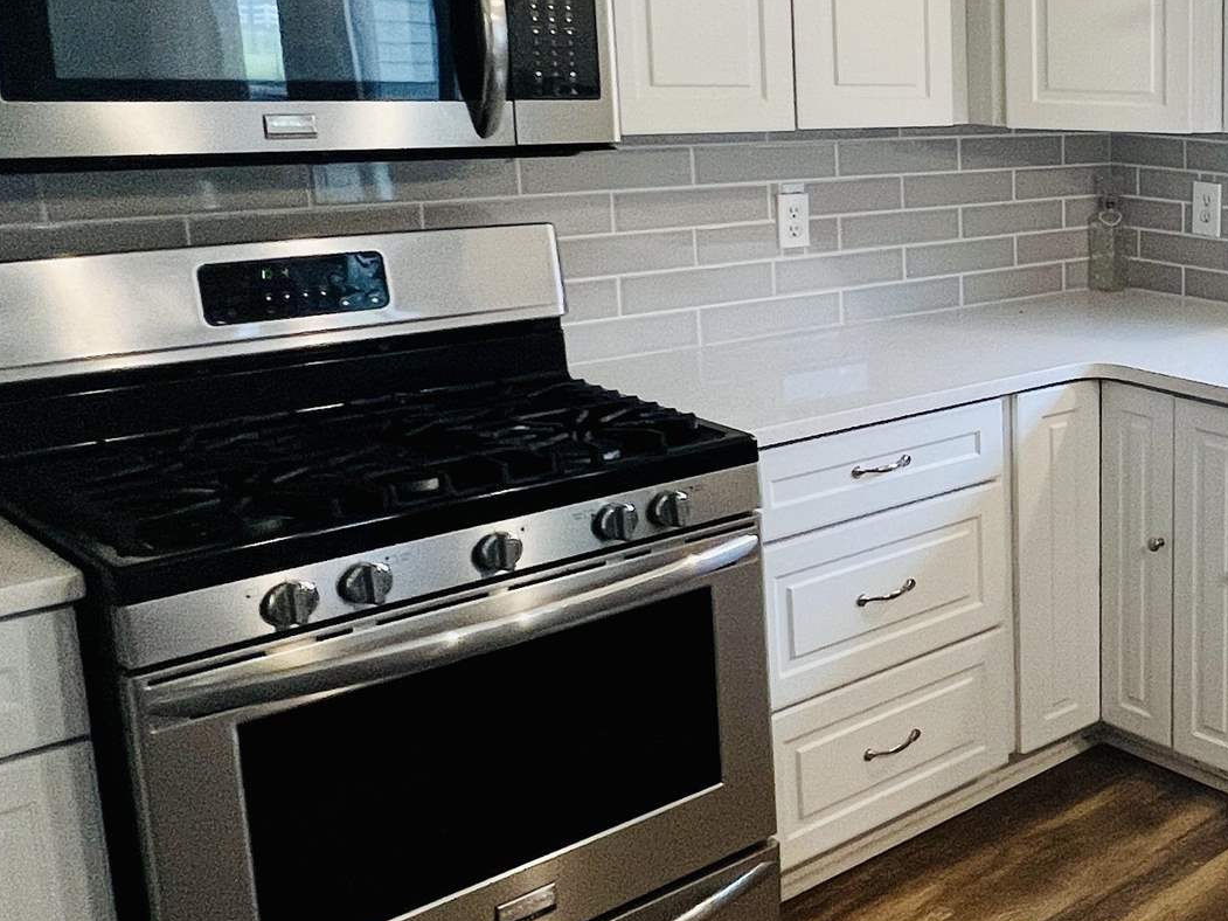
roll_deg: -2.0
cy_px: 314
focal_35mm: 38
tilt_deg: -10.5
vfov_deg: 37.3
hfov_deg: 36.9
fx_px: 1348
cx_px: 1486
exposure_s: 1/120
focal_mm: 1.57
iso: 125
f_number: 1.8
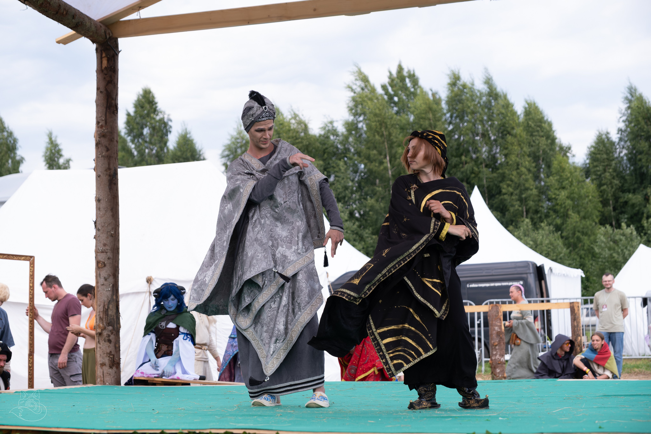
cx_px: 326
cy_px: 217
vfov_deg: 19.2
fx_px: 1284
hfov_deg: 28.5
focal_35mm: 71
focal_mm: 47
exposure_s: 1/800
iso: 200
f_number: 3.6
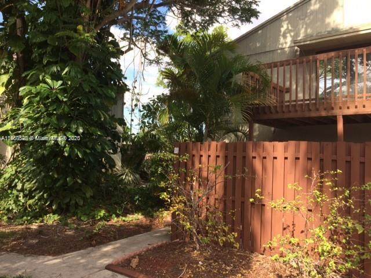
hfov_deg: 61.7
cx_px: 186
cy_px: 139
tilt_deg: +0.8
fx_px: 311
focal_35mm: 29
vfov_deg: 48.2
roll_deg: -1.4
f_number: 2.2
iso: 32
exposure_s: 1/789
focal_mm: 4.15
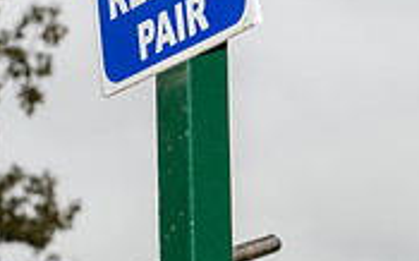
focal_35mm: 203
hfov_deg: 10.3
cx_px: 153
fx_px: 2316
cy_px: 314
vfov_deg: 6.4
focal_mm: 60
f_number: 7.1
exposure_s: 1/160
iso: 320
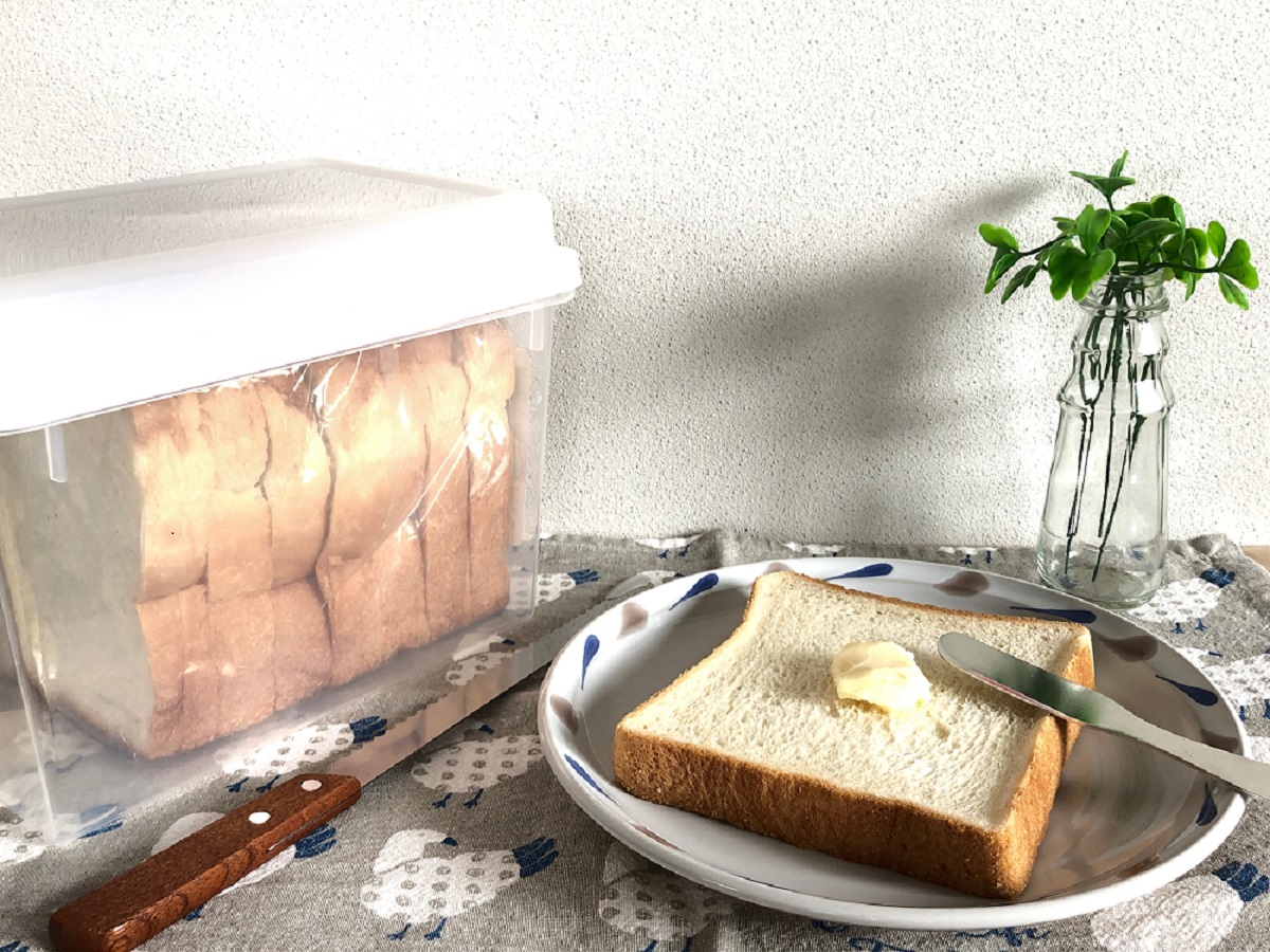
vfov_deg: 39.7
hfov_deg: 51.4
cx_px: 635
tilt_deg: -18.7
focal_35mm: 36
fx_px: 1321
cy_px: 476
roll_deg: -1.2
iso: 32
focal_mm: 3.99
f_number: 1.8
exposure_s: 1/33
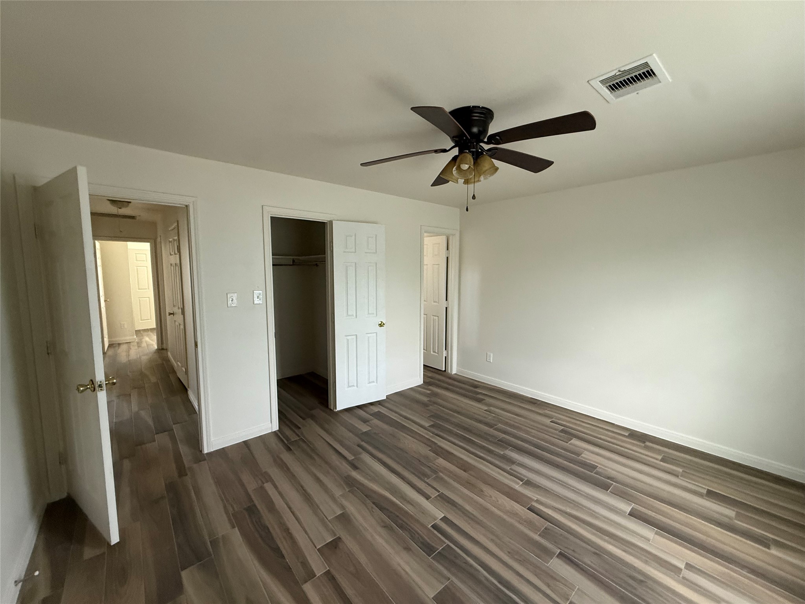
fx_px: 326
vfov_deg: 85.7
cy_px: 302
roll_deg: +0.6
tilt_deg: -3.9
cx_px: 402
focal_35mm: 14
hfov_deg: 102.1
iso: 400
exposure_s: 1/90
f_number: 2.2
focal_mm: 2.22
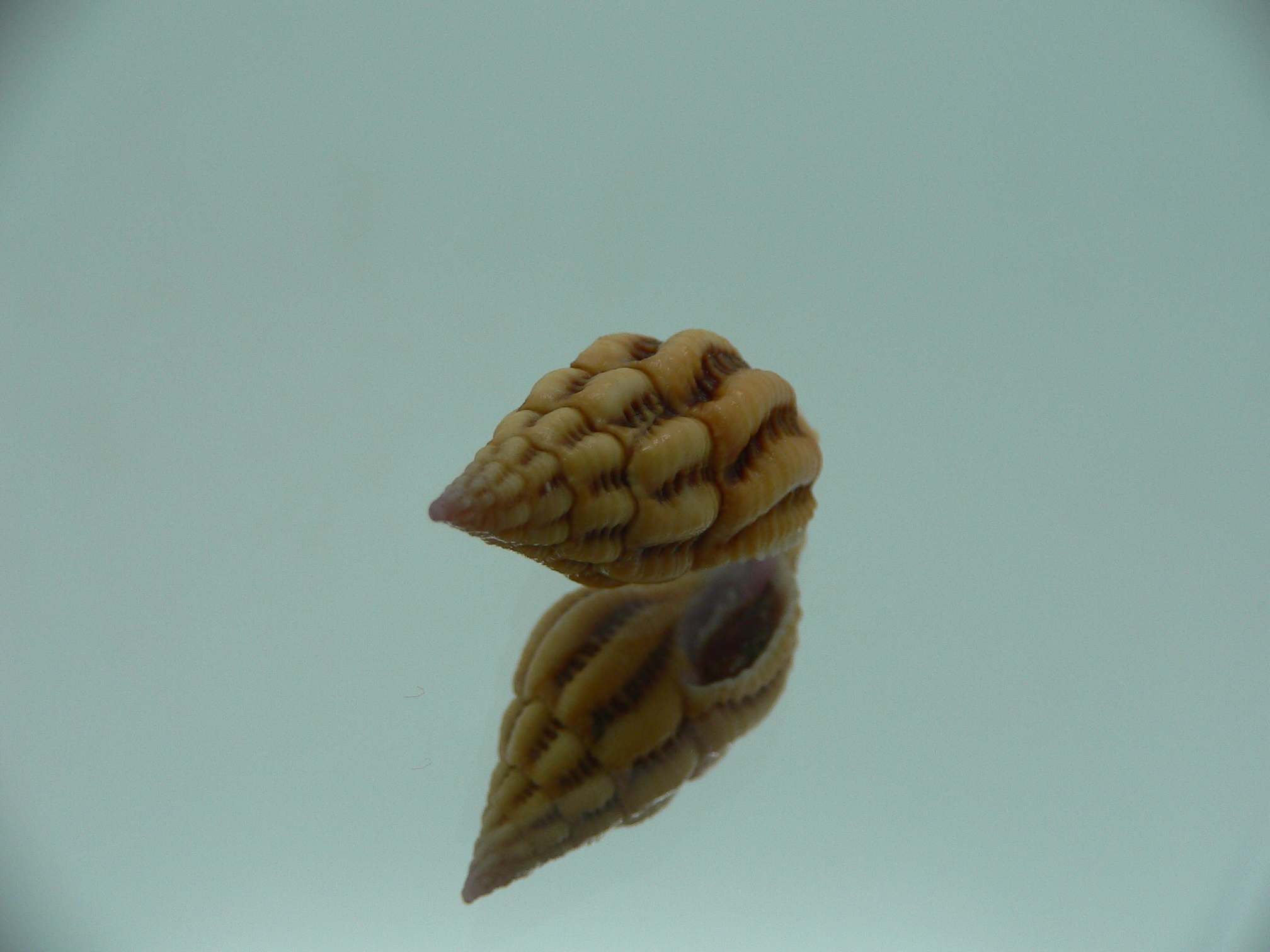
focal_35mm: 35
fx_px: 1284
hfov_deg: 52.6
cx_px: 635
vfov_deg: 40.7
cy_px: 476
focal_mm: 4.6
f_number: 2.8
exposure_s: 1/60
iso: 80
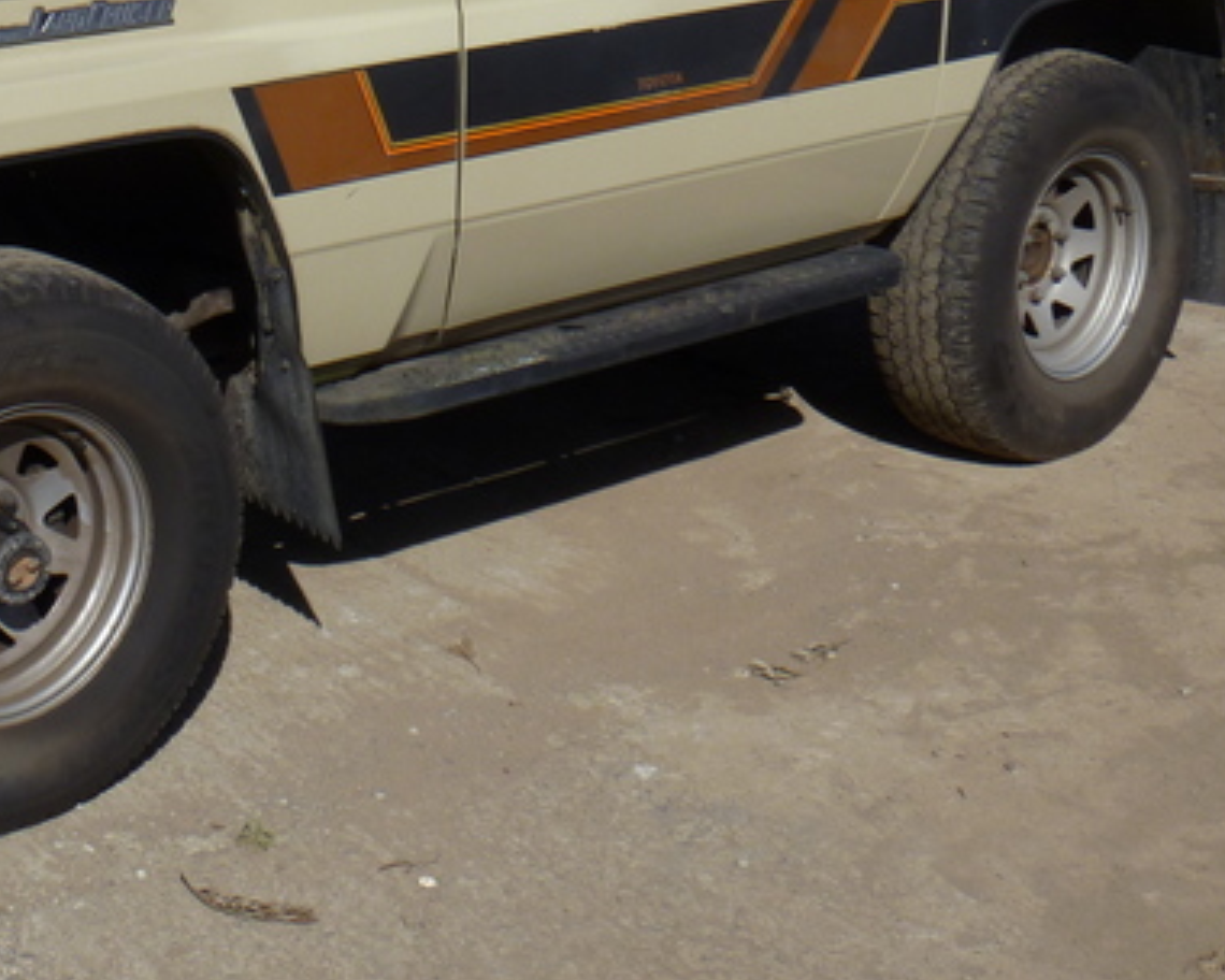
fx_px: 2610
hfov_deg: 25.6
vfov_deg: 20.6
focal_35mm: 72
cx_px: 132
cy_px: 23
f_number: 5.6
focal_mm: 6.3
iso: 80
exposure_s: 1/400
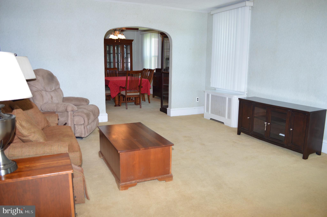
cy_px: 108
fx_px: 245
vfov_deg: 47.8
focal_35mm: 27
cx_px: 164
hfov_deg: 67.4
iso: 400
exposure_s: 1/60
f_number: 4
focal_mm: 18
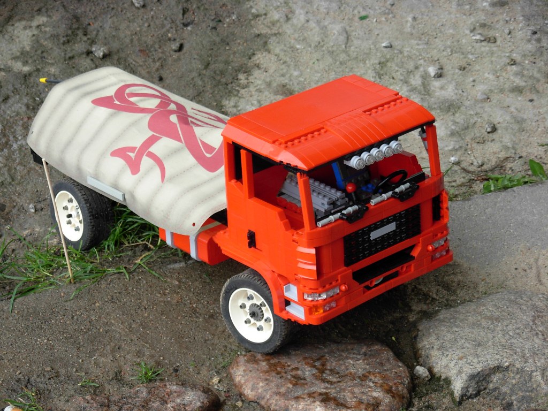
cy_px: 206
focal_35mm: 104
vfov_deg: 14.2
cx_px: 274
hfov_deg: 18.9
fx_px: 1646
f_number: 4
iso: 79
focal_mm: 17.2
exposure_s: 1/78.3
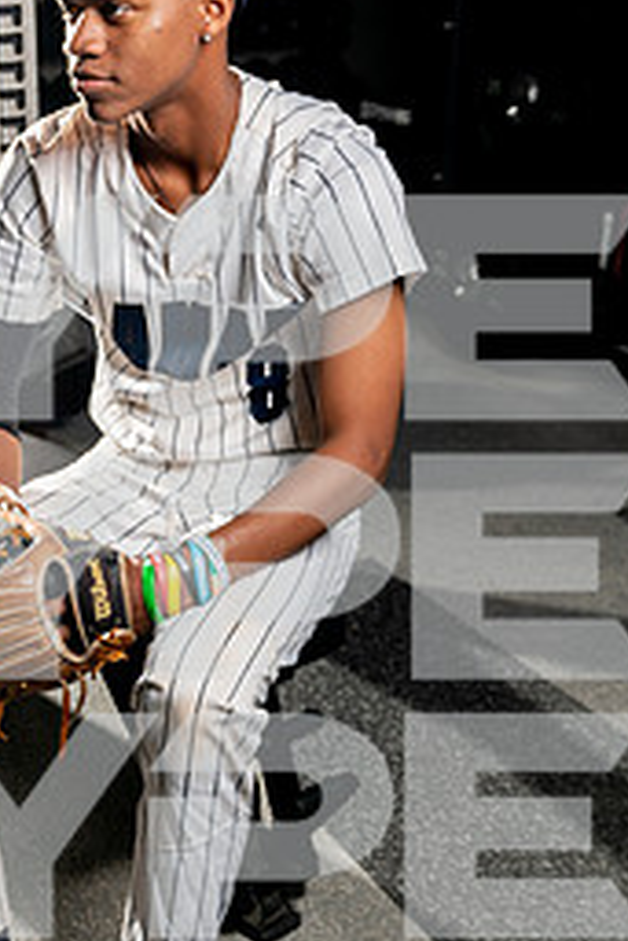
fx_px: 1516
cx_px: 114
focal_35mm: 58
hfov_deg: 23.0
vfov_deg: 34.3
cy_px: 570
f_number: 5.6
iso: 160
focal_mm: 33
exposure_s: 1/200
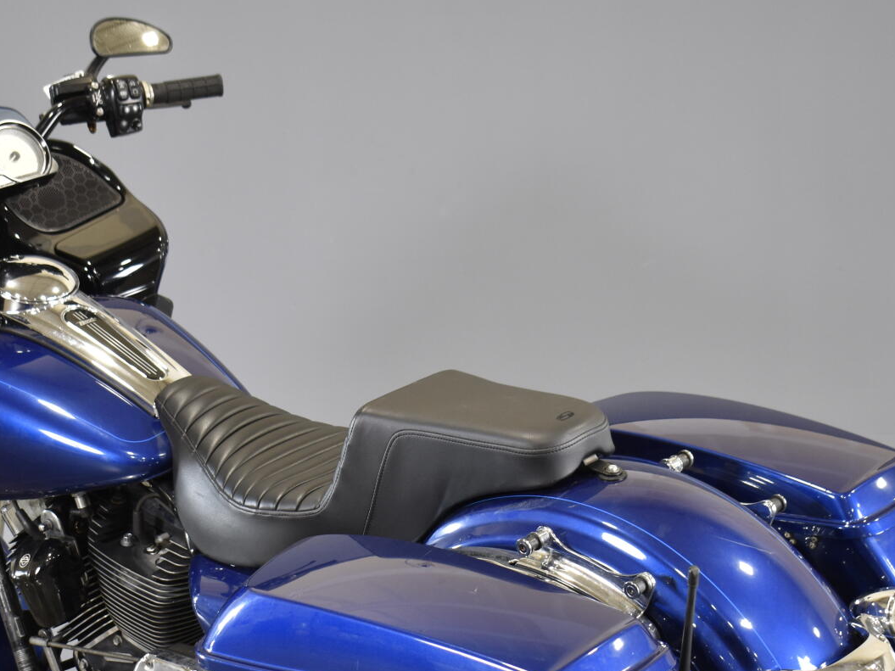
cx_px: 316
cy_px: 523
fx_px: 2120
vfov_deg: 17.9
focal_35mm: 82
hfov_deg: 23.8
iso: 400
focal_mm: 30
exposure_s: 1/15
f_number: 4.2
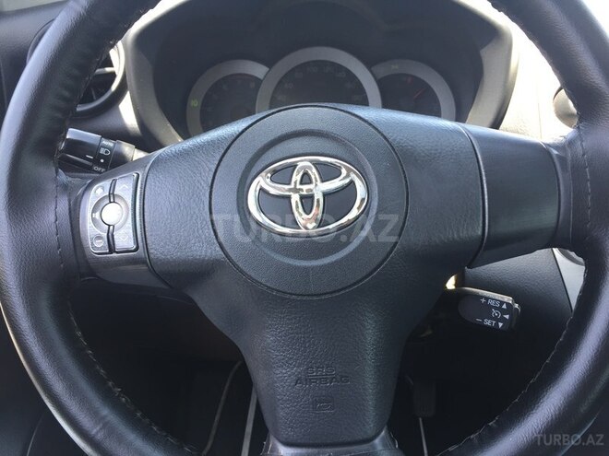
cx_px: 304
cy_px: 228
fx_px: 510
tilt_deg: -25.3
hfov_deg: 61.7
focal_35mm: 29
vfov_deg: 48.2
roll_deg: +2.1
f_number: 2.2
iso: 50
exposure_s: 1/100
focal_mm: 4.15
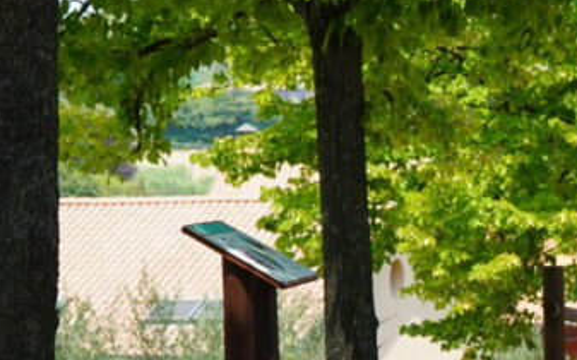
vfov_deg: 5.8
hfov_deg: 8.9
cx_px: 969
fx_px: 3567
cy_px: 108
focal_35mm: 227
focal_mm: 50
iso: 100
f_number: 5.6
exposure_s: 1/250
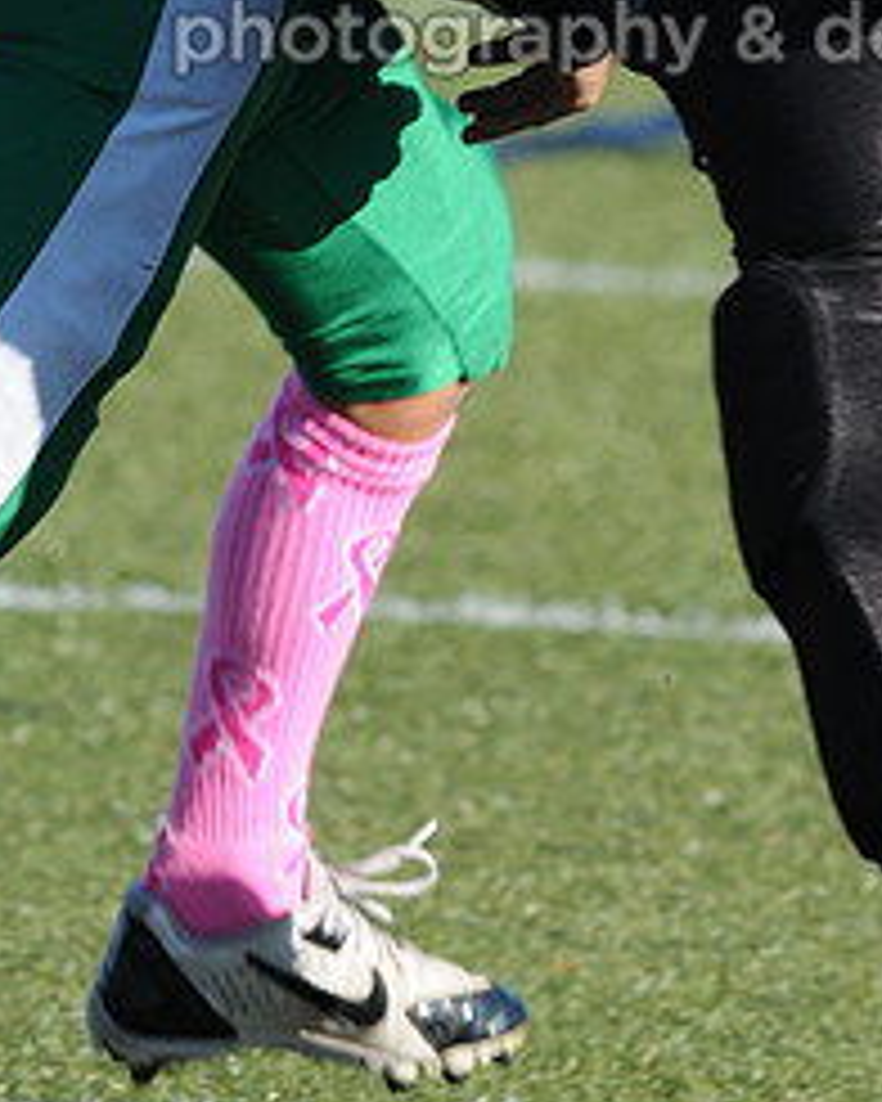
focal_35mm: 998
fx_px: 32564
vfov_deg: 1.9
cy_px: -180
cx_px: 749
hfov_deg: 1.6
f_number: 6.3
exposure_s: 1/500
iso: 200
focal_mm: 300
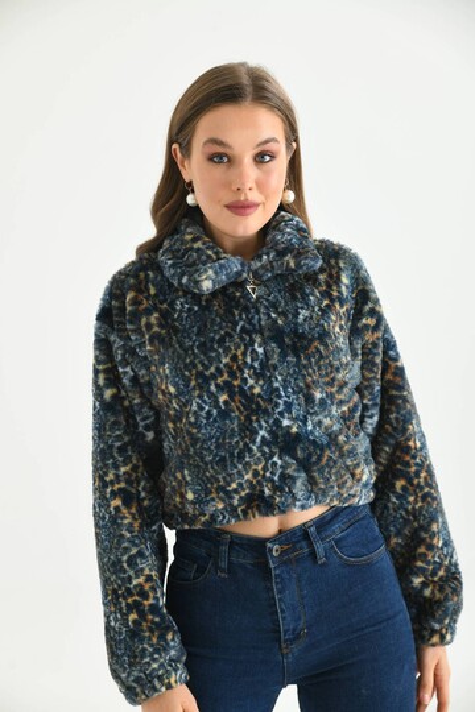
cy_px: 356
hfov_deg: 20.0
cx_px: 238
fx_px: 1346
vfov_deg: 29.7
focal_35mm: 68
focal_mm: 68
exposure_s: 1/125
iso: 160
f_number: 5.6
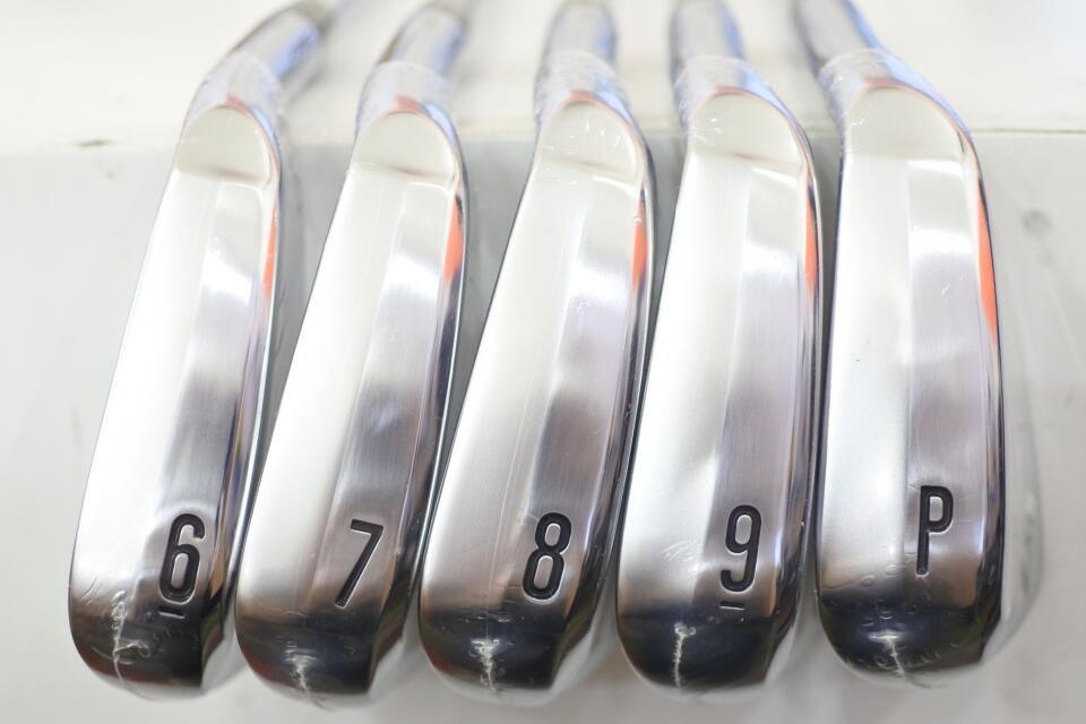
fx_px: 1478
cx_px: 543
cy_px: 362
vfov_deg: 27.5
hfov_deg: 40.3
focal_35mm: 49
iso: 800
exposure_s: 1/125
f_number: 2.2
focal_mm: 18.5
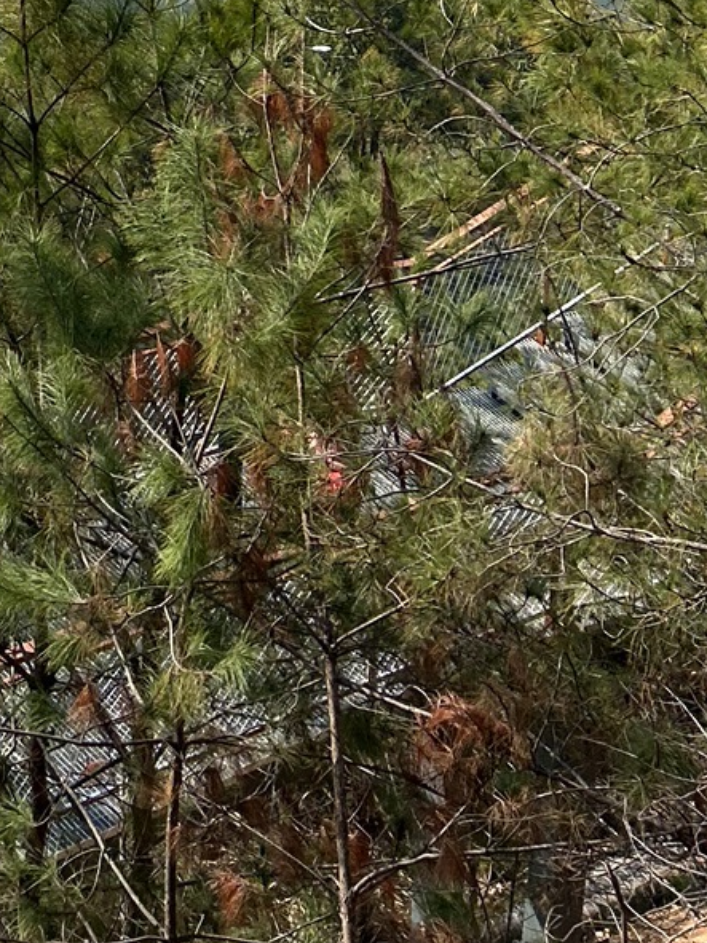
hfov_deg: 15.4
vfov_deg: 18.6
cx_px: -383
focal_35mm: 88
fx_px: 2397
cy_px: -629
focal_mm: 5.7
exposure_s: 1/6211
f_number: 1.5
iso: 50
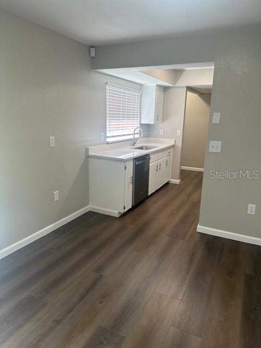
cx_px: 130
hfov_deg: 56.8
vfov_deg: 71.6
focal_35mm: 24
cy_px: 174
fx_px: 241
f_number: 1.78
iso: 125
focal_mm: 6.86
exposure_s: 1/121
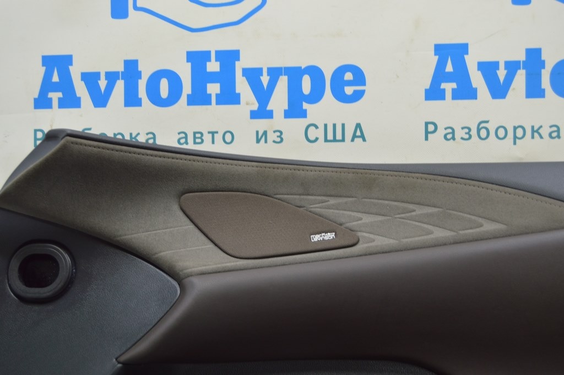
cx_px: 282
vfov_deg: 34.2
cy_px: 188
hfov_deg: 49.6
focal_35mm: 39
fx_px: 610
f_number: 5.6
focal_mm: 26
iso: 400
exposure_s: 1/20
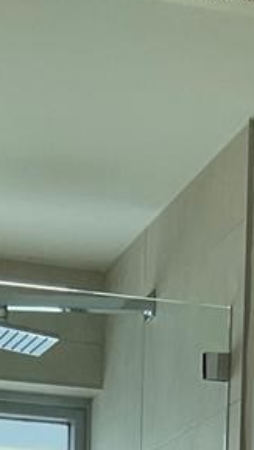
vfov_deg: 13.8
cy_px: 914
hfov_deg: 9.3
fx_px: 1565
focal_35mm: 131
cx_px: 122
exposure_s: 1/478
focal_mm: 3
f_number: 1.8
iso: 16
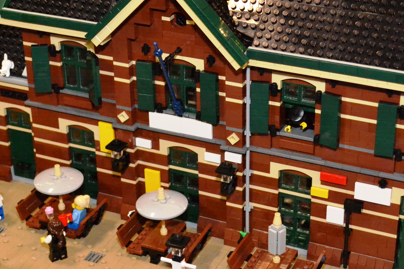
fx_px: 931
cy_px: 137
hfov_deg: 24.5
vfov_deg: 16.5
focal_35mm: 83
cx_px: 193
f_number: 4.5
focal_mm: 30
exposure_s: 1/60
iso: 3200
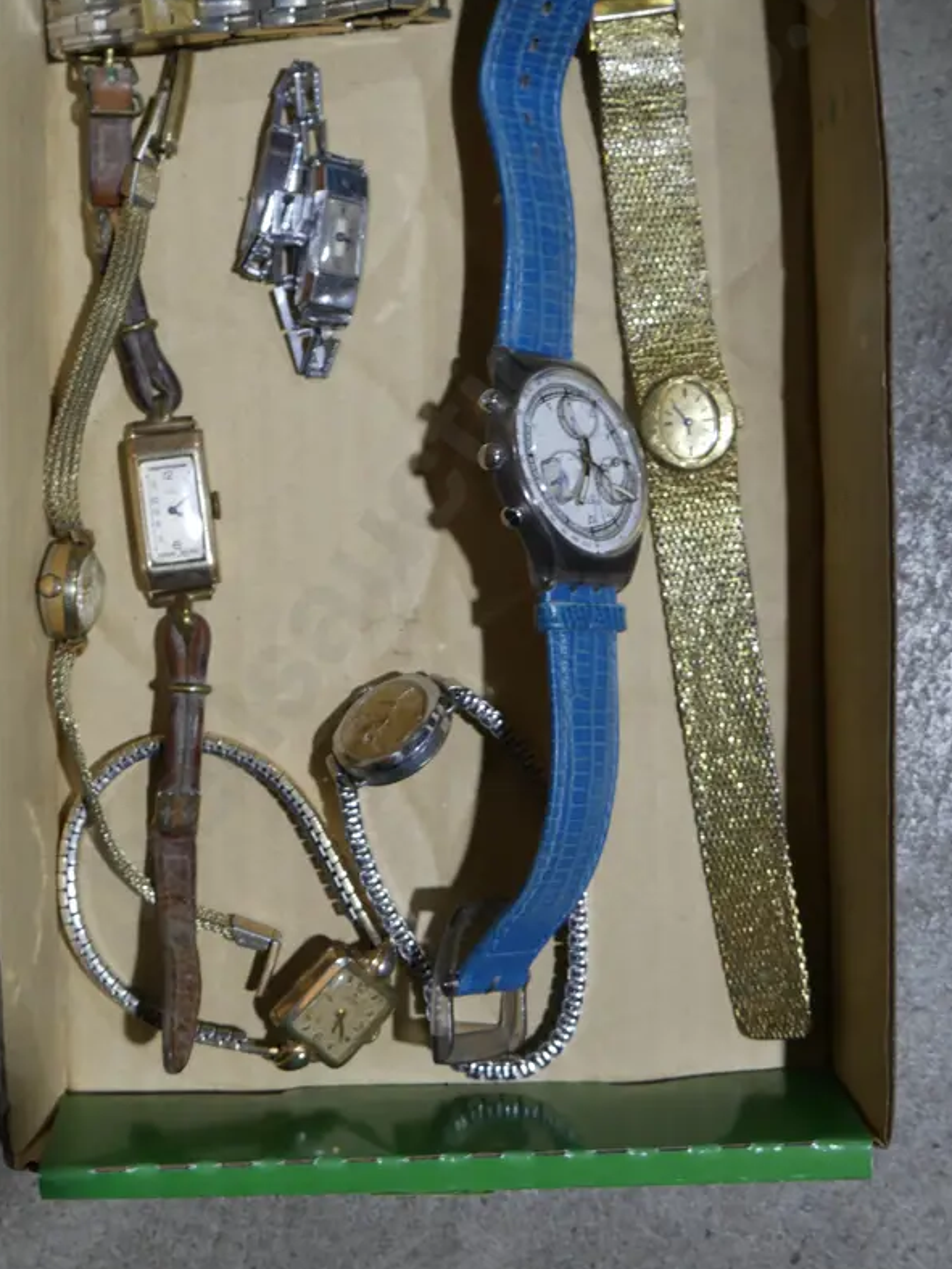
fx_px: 1907
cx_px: 384
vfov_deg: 36.8
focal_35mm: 52
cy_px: 544
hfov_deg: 28.0
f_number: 5
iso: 320
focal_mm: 20
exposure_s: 1/60
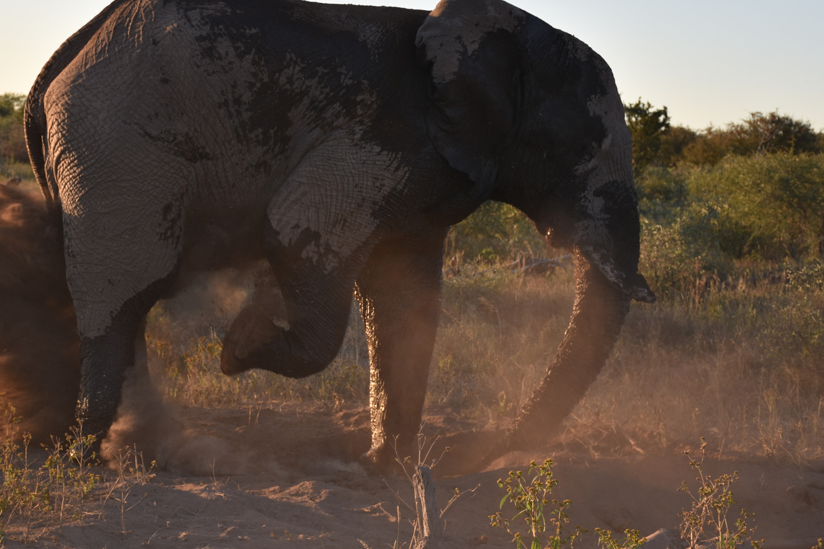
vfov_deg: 14.0
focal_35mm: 98
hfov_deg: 20.8
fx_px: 2243
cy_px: 228
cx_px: 331
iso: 110
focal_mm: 50
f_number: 4.8
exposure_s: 1/250
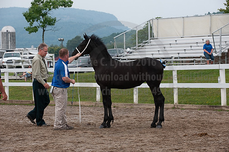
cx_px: 114
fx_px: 890
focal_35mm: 140
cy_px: 76
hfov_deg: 14.7
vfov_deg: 9.8
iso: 1000
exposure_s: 1/1250
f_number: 5.6
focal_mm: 140
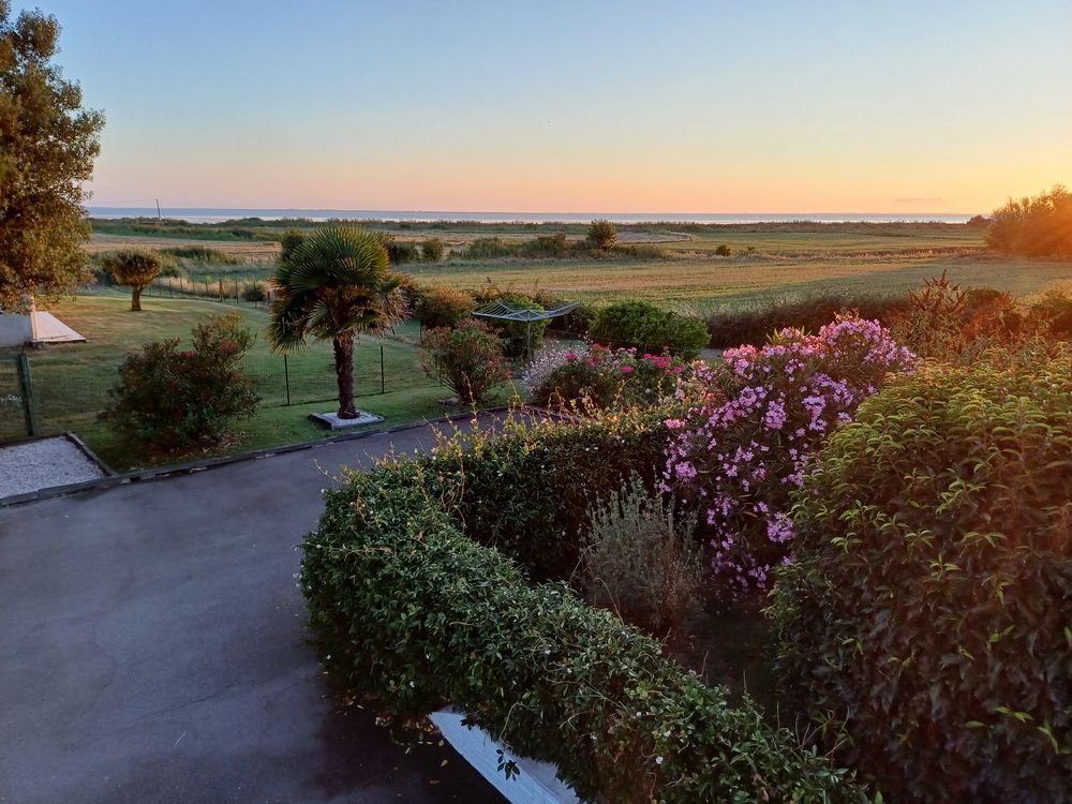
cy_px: 402
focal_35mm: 25
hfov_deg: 69.4
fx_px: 774
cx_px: 536
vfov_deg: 54.9
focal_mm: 4.65
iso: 50
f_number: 1.8
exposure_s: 1/141
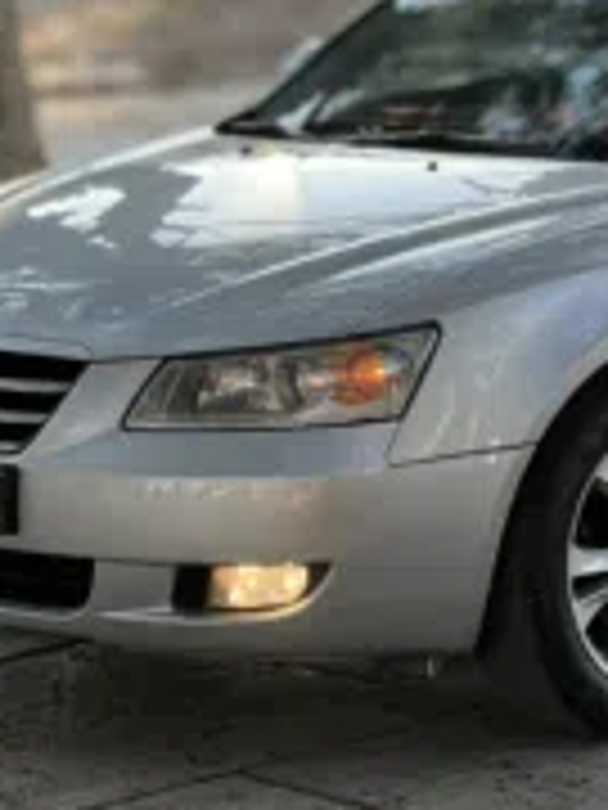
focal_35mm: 171
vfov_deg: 11.4
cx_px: 410
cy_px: -22
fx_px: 4005
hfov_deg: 8.7
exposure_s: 1/121
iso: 50
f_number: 2.8
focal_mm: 9
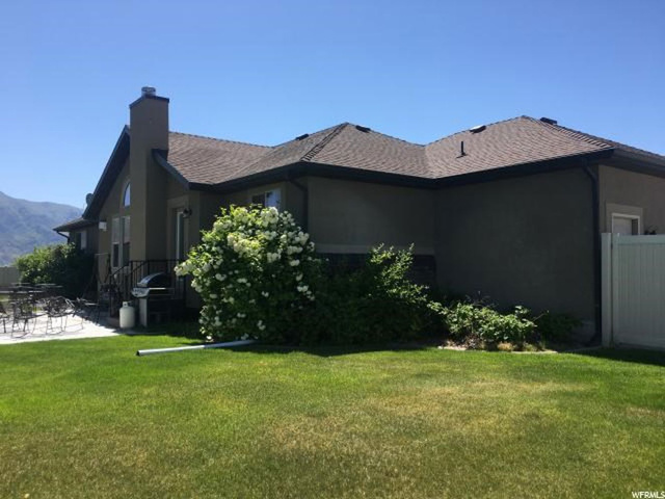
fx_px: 557
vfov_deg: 48.2
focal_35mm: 29
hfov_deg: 61.7
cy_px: 250
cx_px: 332
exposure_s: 1/1282
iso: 25
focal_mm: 4.15
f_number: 2.2
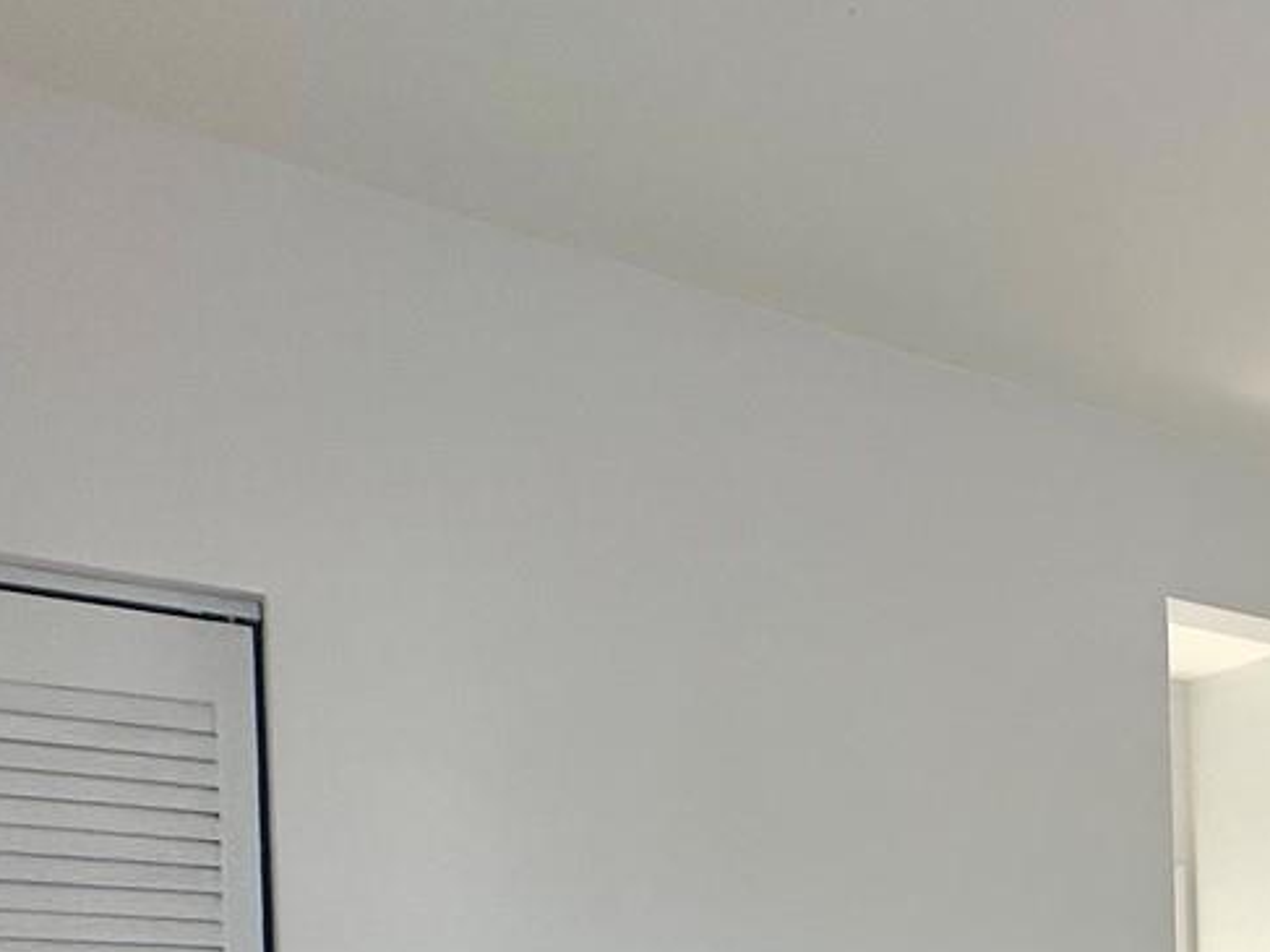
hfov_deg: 29.7
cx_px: 1784
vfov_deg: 27.8
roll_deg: +0.7
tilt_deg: -0.9
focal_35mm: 46
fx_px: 1687
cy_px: 1124
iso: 40
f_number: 2.2
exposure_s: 1/99
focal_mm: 2.22
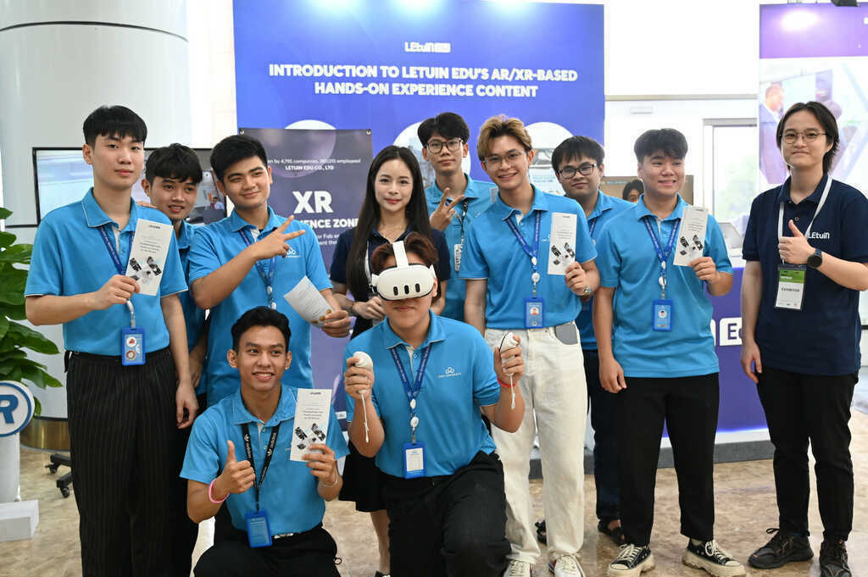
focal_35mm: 36
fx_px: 867
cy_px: 288
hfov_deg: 53.2
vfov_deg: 36.8
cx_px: 434
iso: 1400
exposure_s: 1/125
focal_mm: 36
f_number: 4
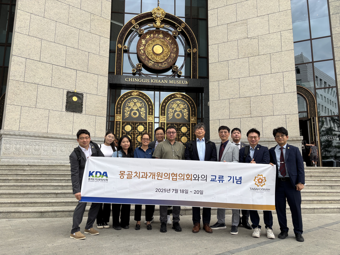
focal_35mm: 26
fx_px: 255
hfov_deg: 67.3
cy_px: 128
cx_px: 170
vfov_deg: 53.1
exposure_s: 1/121
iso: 40
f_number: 1.6
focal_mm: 5.96
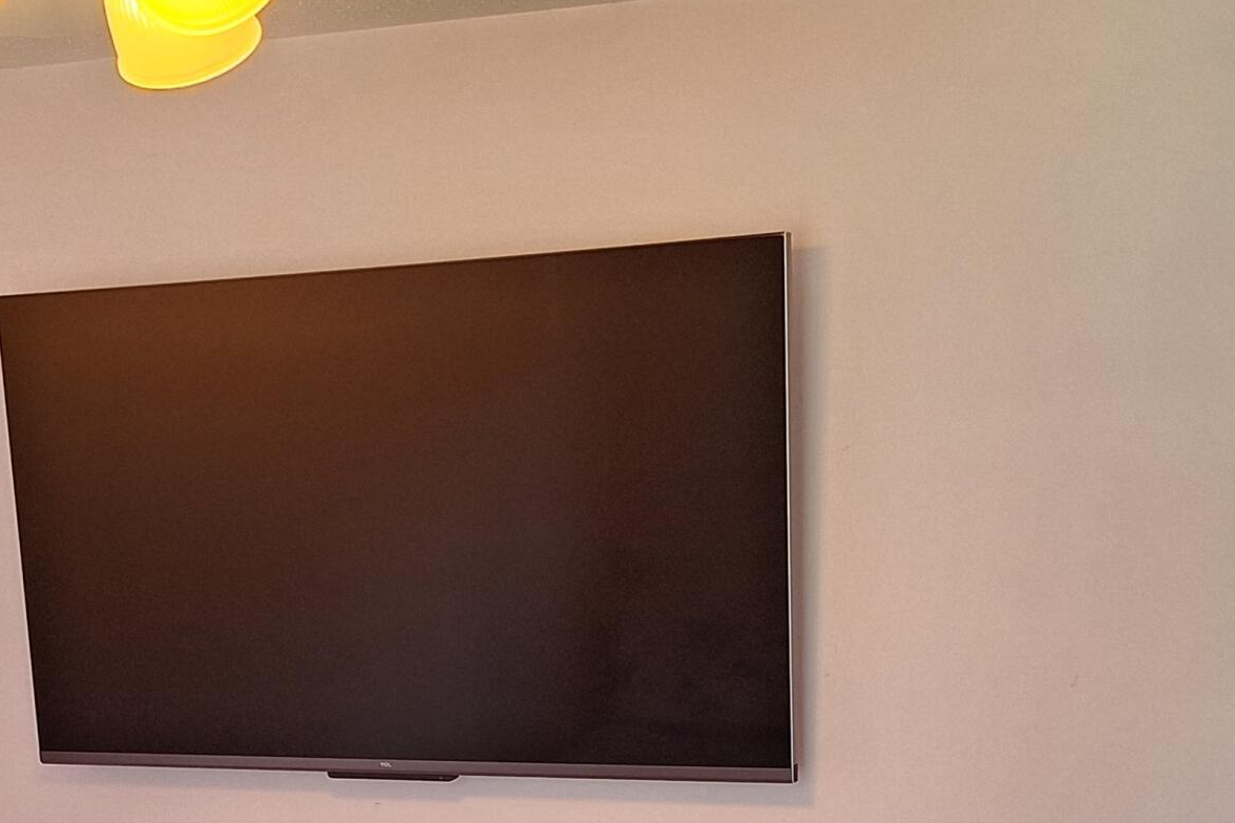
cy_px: 866
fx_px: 2092
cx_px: 443
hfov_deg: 32.7
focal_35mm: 61
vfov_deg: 21.3
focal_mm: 5.54
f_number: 1.8
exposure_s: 1/40
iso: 100
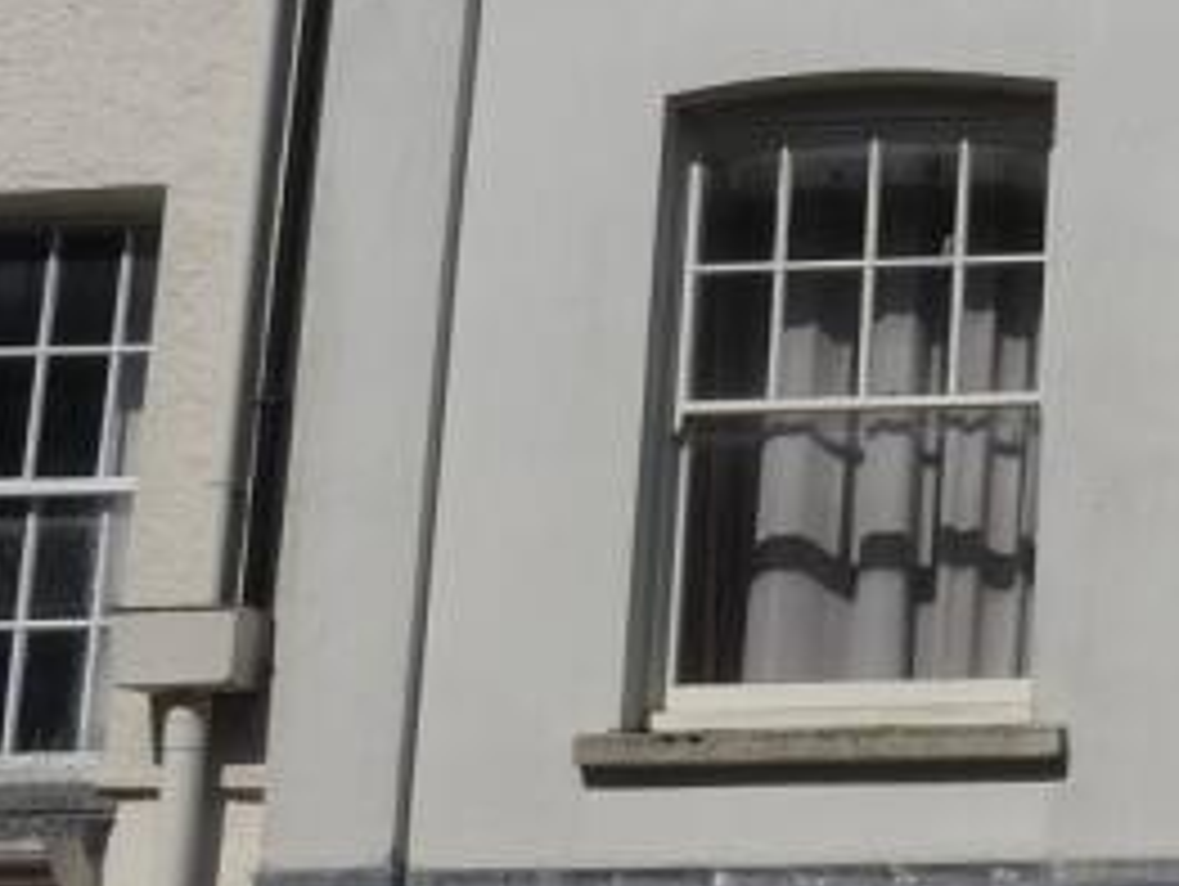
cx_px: 1724
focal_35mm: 121
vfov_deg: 12.3
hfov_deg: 15.2
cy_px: 405
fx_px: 4125
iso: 80
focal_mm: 5.5
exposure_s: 1/1000
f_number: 6.3
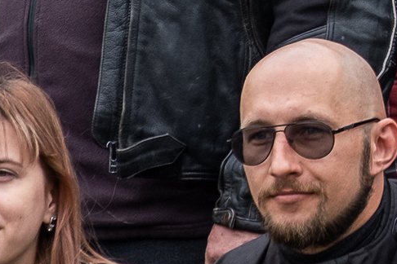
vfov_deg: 0.9
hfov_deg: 1.3
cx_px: 755
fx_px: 17434
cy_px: -238
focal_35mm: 1581
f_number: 6.4
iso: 250
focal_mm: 200
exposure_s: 1/250
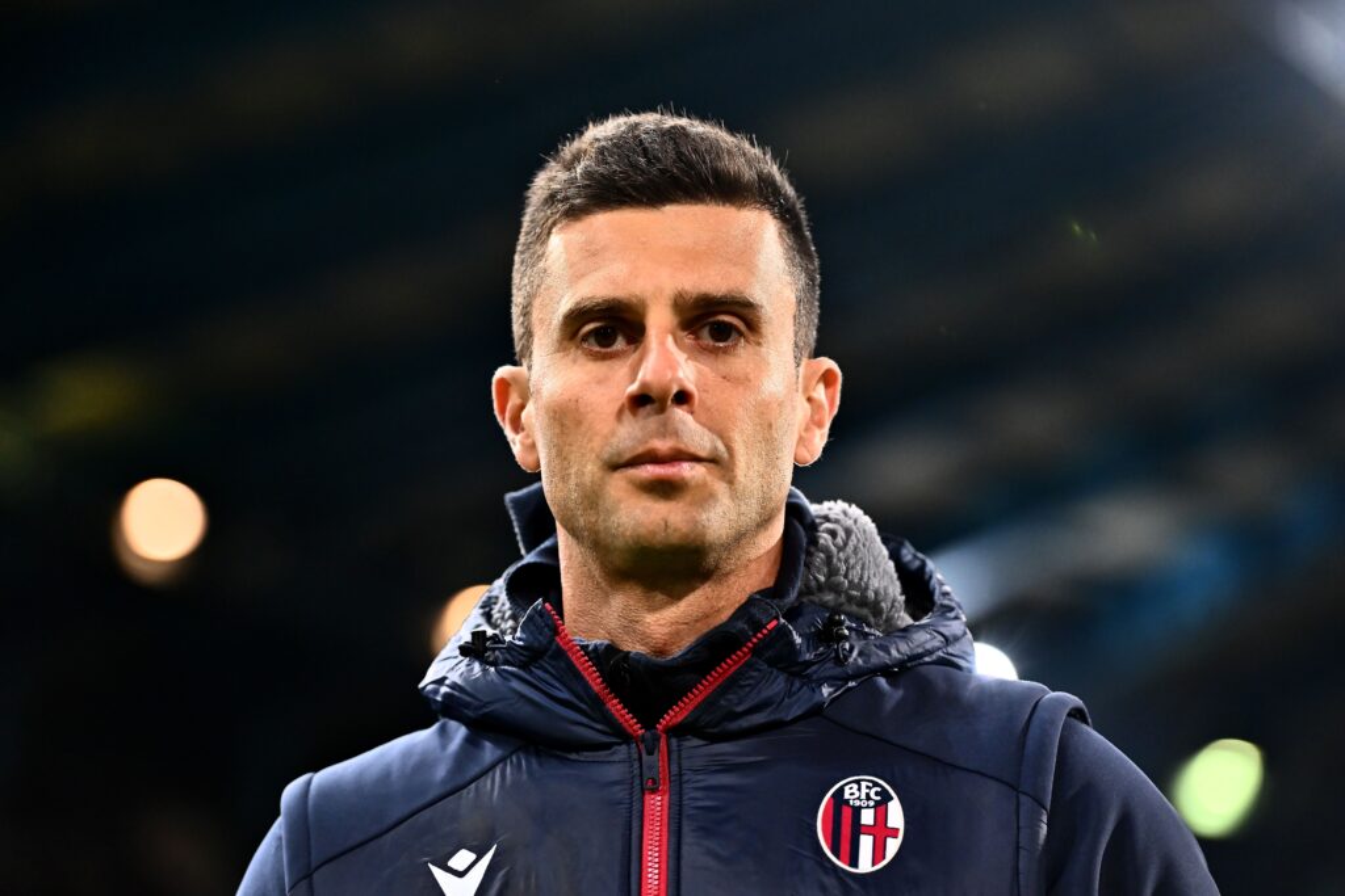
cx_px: 672
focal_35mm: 135
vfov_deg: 10.2
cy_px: 448
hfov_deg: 15.2
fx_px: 5044
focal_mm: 135
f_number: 3.2
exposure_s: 1/640
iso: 2000
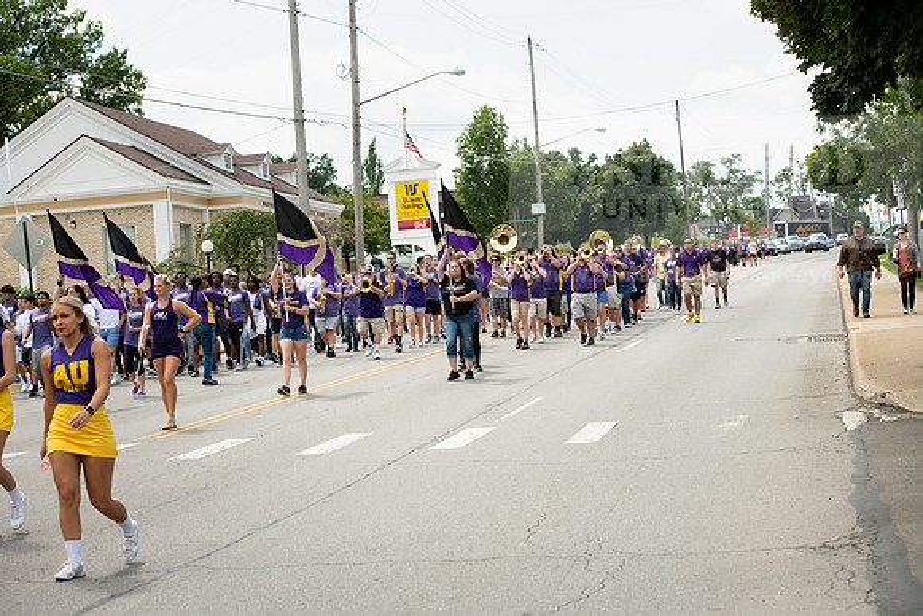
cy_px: 308
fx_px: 1795
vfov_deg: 19.5
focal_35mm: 70
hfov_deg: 28.8
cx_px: 462
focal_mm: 70
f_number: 6.3
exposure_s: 1/640
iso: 250
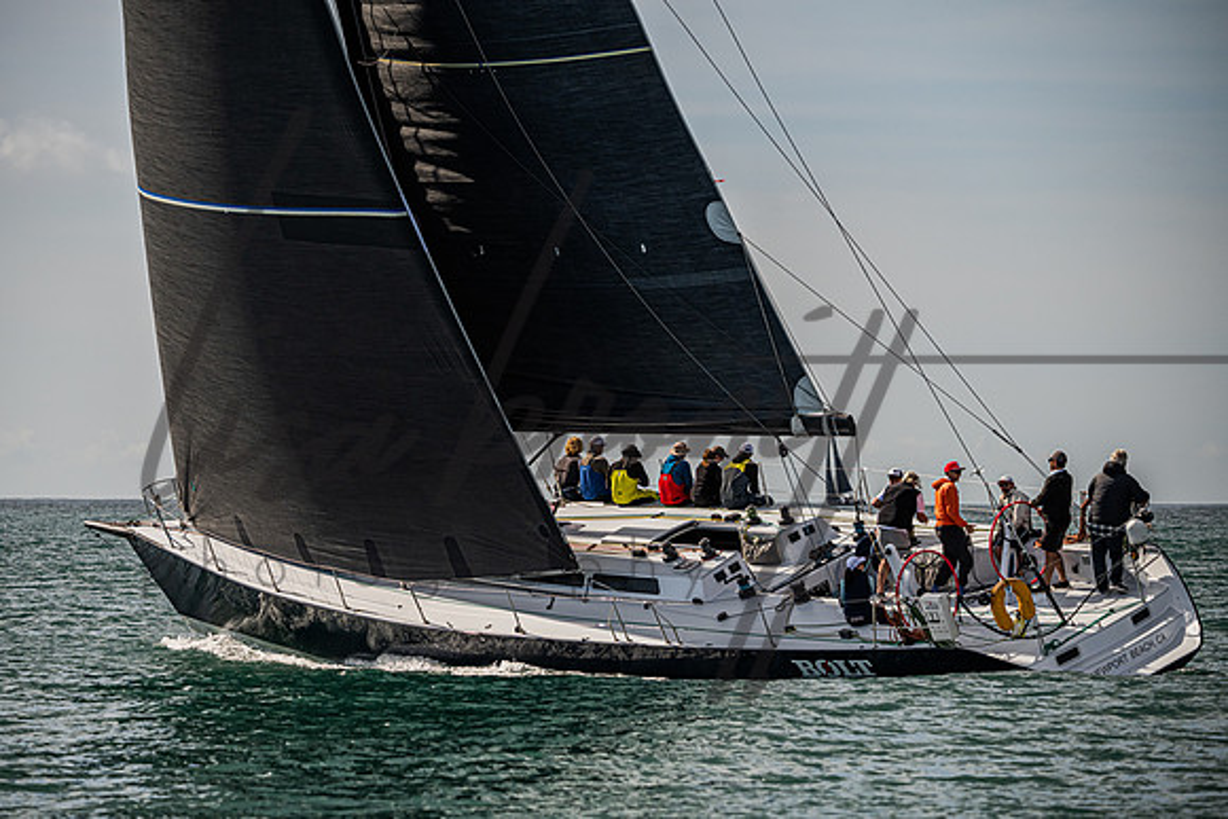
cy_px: 440
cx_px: 568
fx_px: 6967
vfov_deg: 6.7
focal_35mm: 204
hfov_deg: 10.1
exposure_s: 1/5000
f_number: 5.6
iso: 400
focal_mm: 190
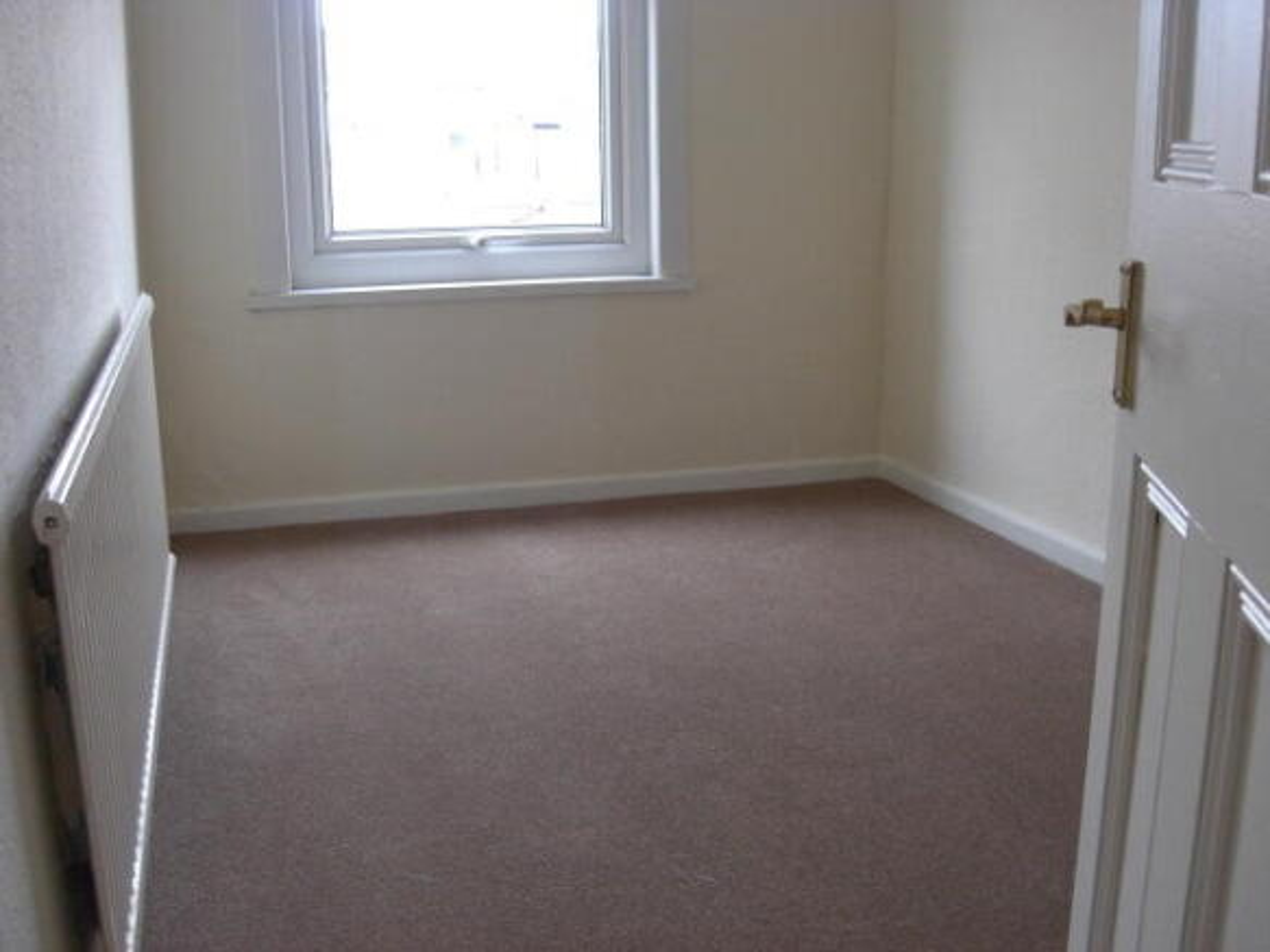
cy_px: 476
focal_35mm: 38
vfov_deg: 37.7
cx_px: 635
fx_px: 1394
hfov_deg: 49.0
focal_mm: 7.9
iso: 400
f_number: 2.8
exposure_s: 1/125
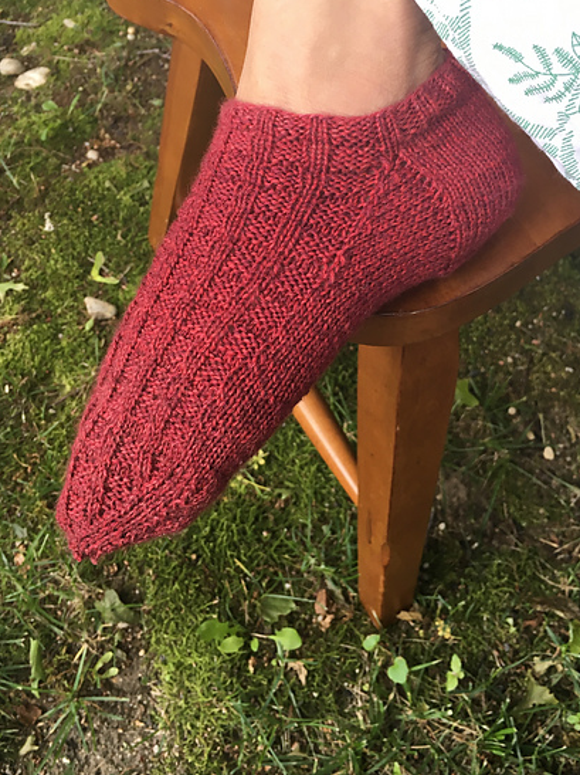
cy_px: 331
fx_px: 760
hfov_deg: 41.8
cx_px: 299
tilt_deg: -56.5
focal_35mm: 34
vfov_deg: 53.8
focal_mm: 4.15
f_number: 2.2
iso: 25
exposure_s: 1/30
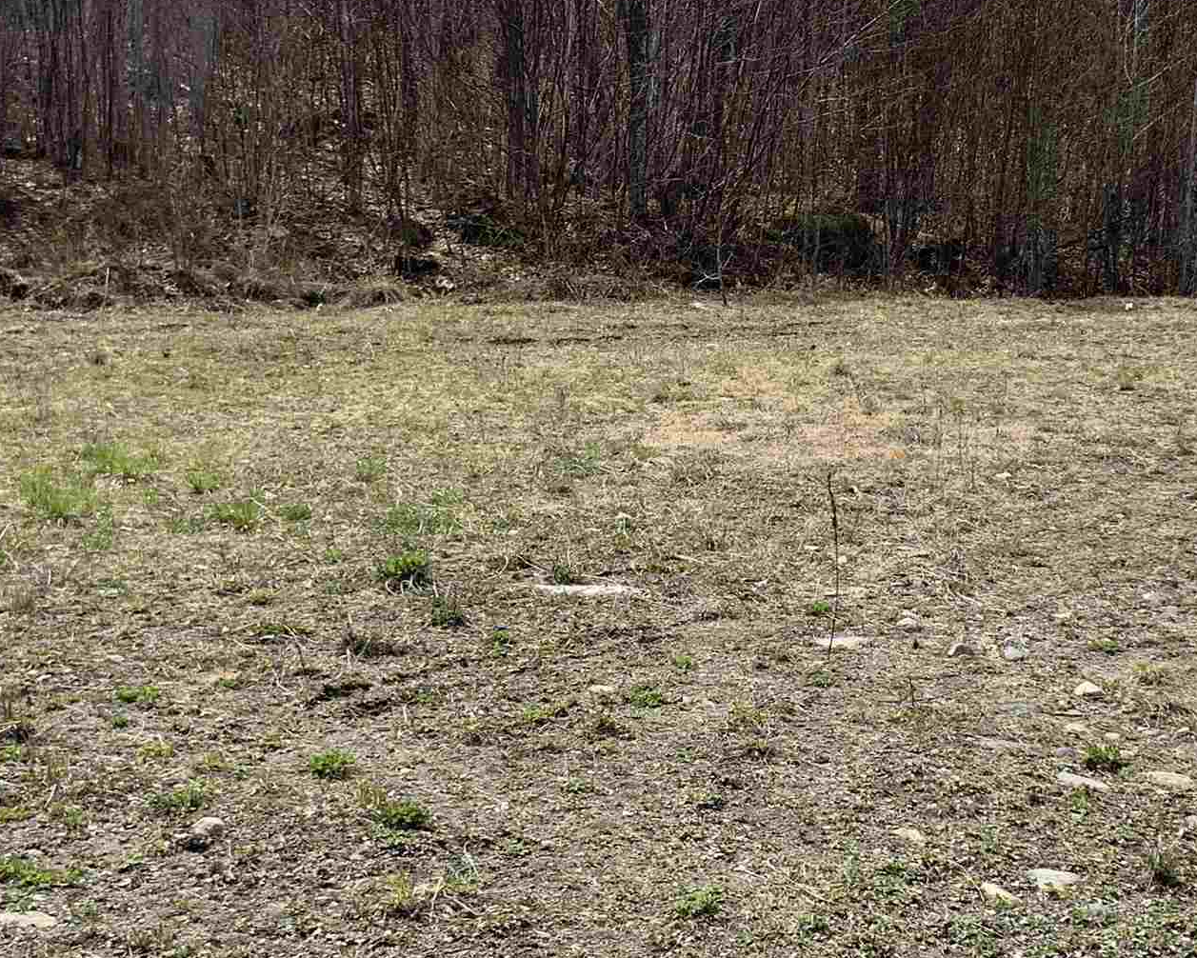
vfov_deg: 24.6
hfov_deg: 30.4
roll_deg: +0.5
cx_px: 737
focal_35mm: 62
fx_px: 2197
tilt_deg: -7.4
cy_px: 443
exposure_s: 1/1953
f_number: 1.8
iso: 25
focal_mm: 4.25
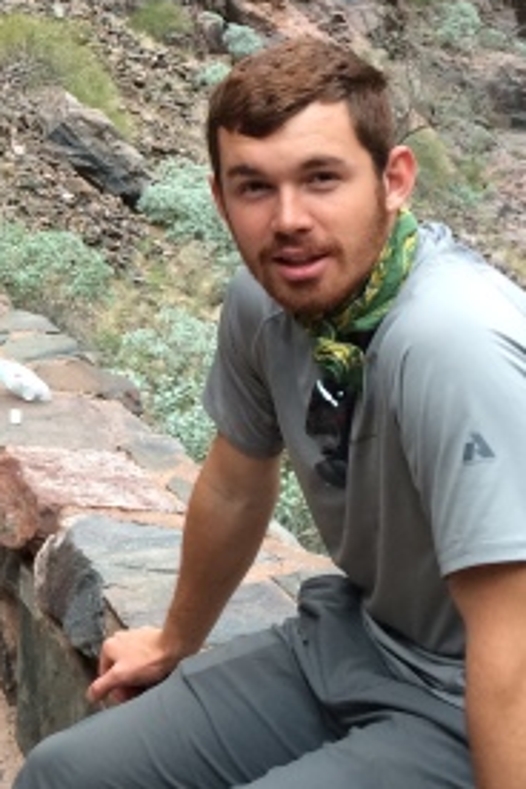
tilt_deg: -12.2
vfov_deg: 28.7
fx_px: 1534
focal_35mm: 70
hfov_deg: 18.2
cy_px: 277
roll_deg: +1.2
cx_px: -154
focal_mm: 4.15
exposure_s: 1/40
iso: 40
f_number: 2.2
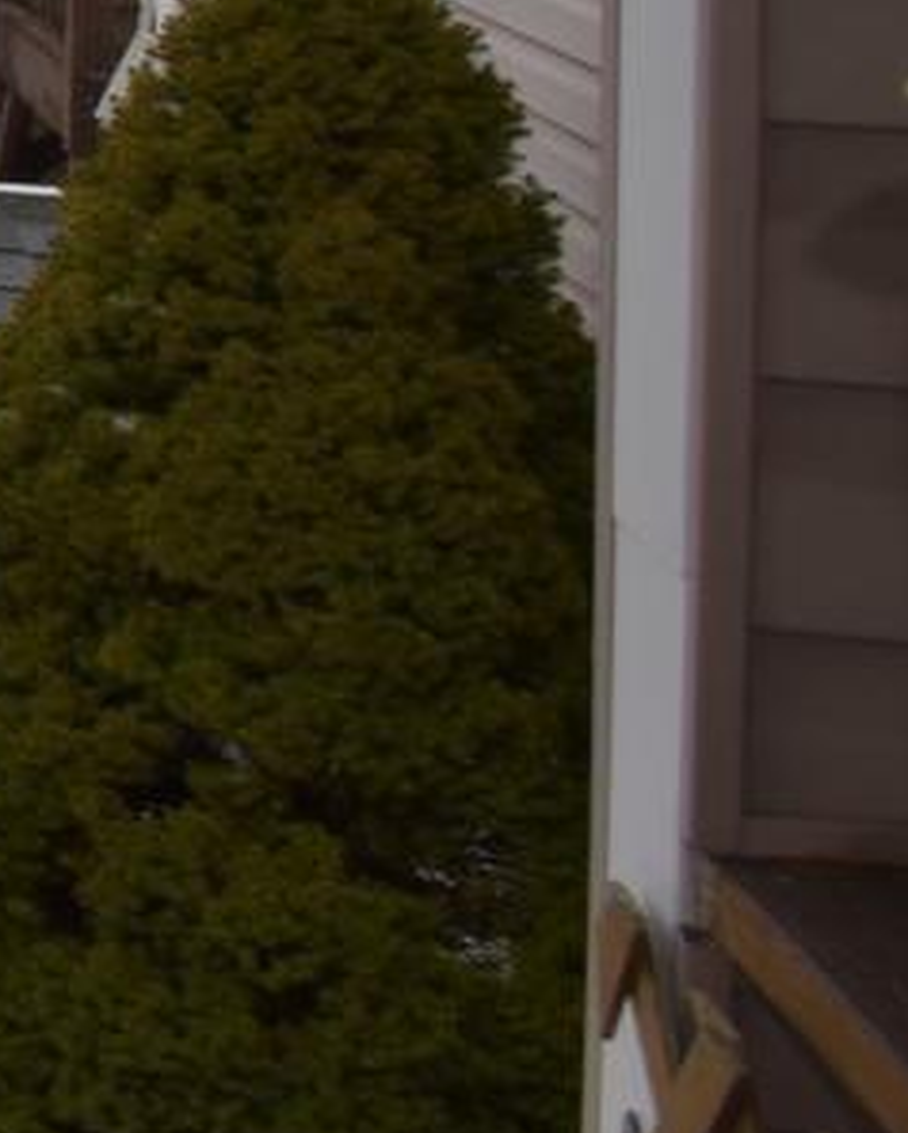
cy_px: -452
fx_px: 3255
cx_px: -2861
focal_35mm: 97
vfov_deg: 18.1
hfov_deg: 7.9
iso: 100
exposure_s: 1/200
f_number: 7.1
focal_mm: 10
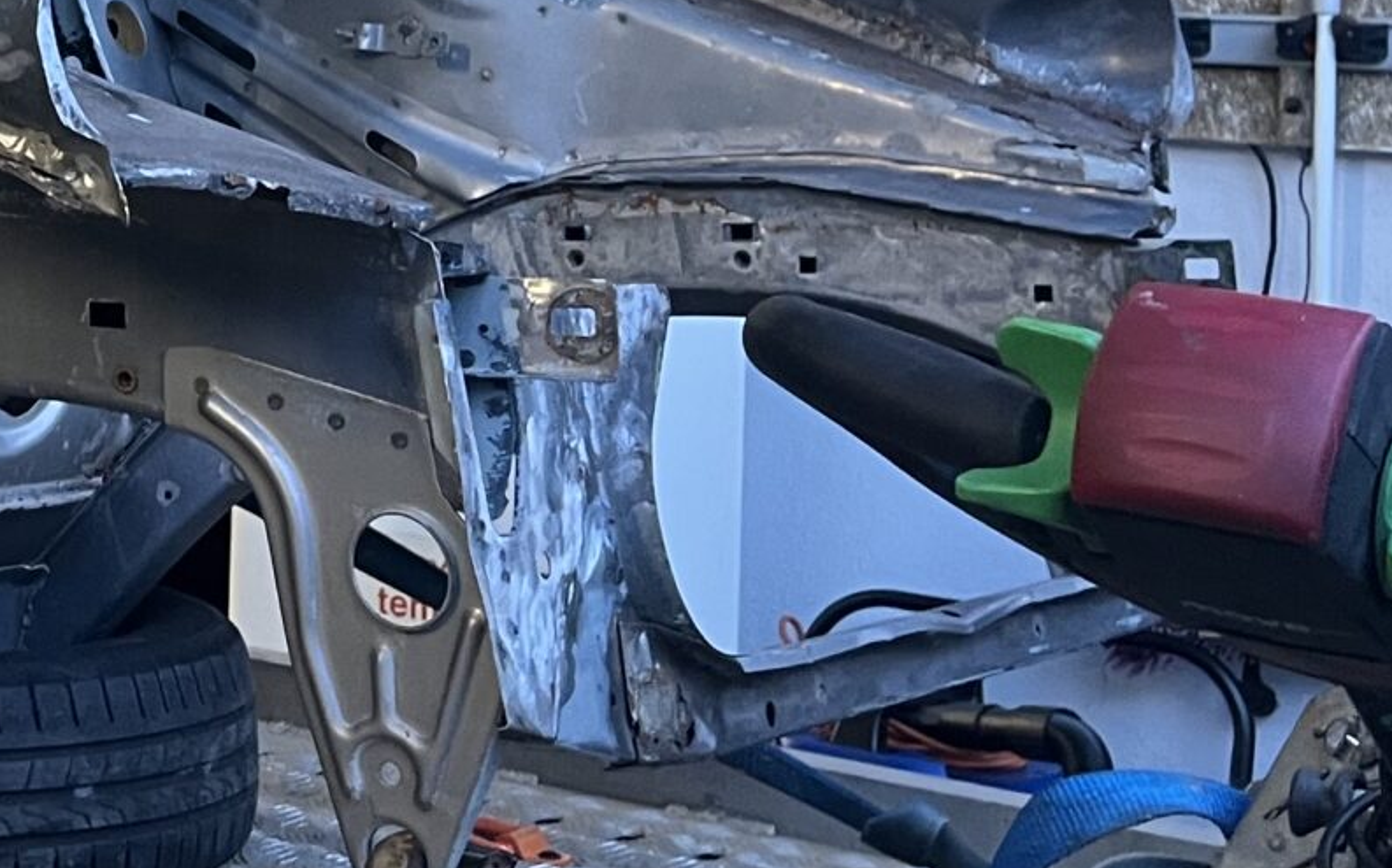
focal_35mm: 89
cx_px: -562
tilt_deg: +0.9
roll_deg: -2.1
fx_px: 3375
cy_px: -53
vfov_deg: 14.4
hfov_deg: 20.6
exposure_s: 1/60
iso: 200
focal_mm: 5.1
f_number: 1.6
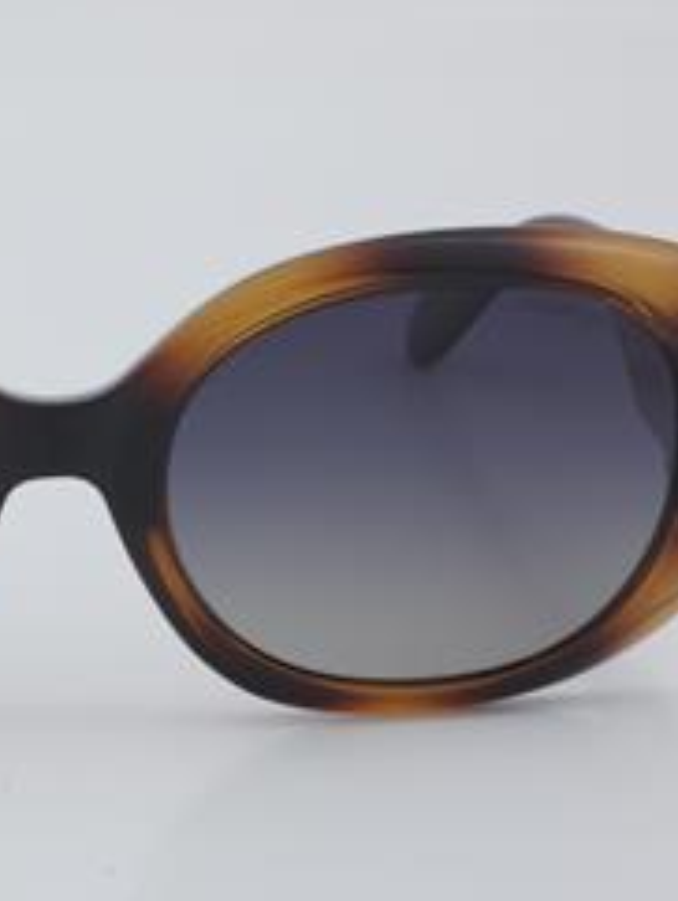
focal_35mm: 131
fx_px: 3410
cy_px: 454
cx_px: 56
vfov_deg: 15.1
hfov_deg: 11.3
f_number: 32
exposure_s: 1/4
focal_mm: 55
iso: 100
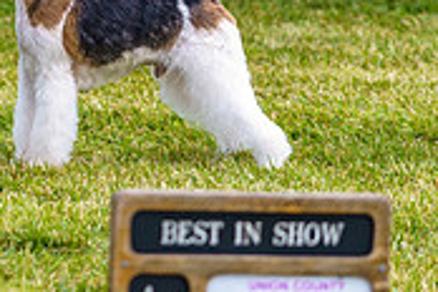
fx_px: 5961
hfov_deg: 4.2
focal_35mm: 490
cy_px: -170
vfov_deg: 2.8
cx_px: 15
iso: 320
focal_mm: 147
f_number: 4
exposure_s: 1/500
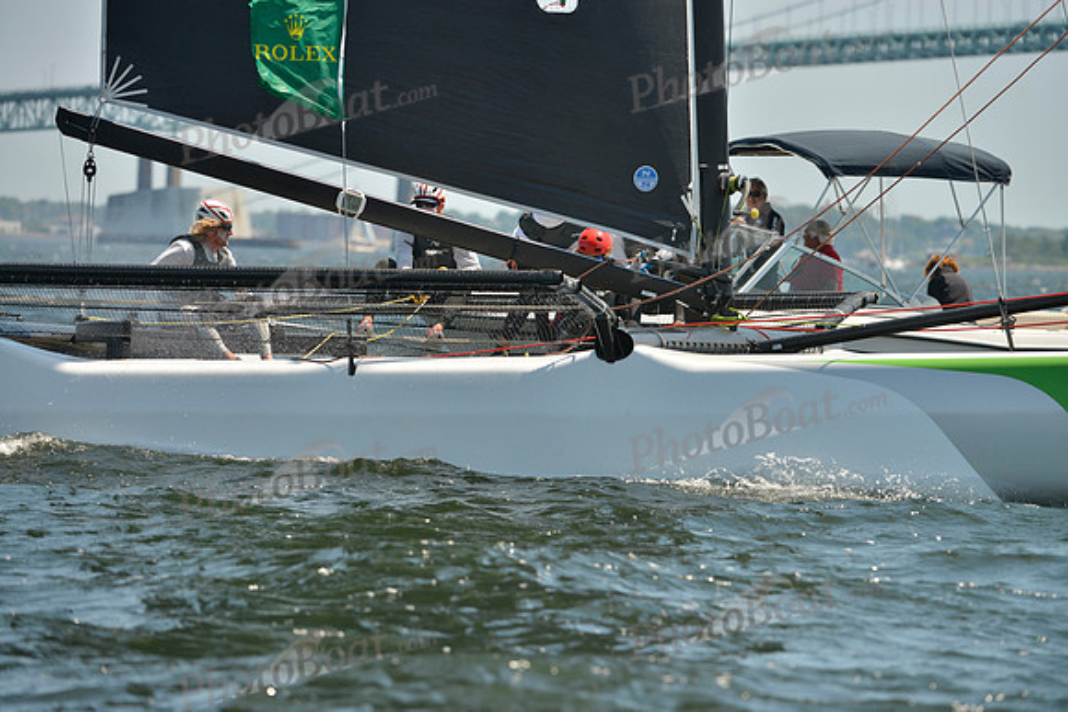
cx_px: 534
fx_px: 7418
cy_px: 356
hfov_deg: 8.2
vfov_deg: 5.5
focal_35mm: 250
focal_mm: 250
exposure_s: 1/1250
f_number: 6.3
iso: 280
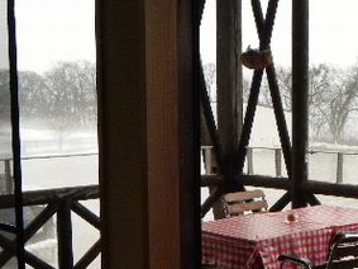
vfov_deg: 20.6
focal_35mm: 71
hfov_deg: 26.6
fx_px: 734
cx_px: 312
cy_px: 198
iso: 800
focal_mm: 5.9
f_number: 3.5
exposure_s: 1/1132
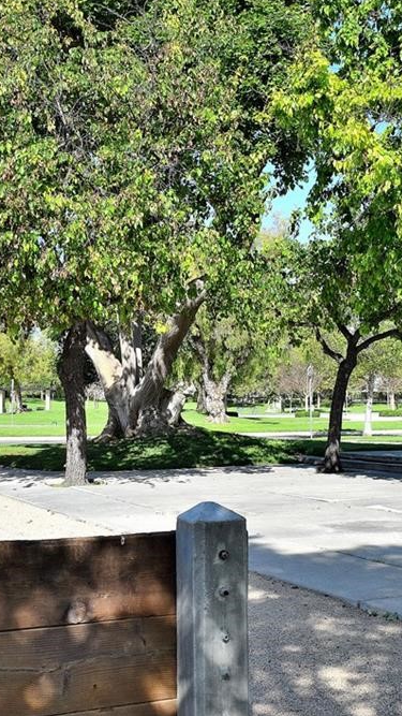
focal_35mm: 53
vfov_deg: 39.2
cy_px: 362
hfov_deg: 22.6
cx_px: 179
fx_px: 1005
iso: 200
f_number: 9
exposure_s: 1/320
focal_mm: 22
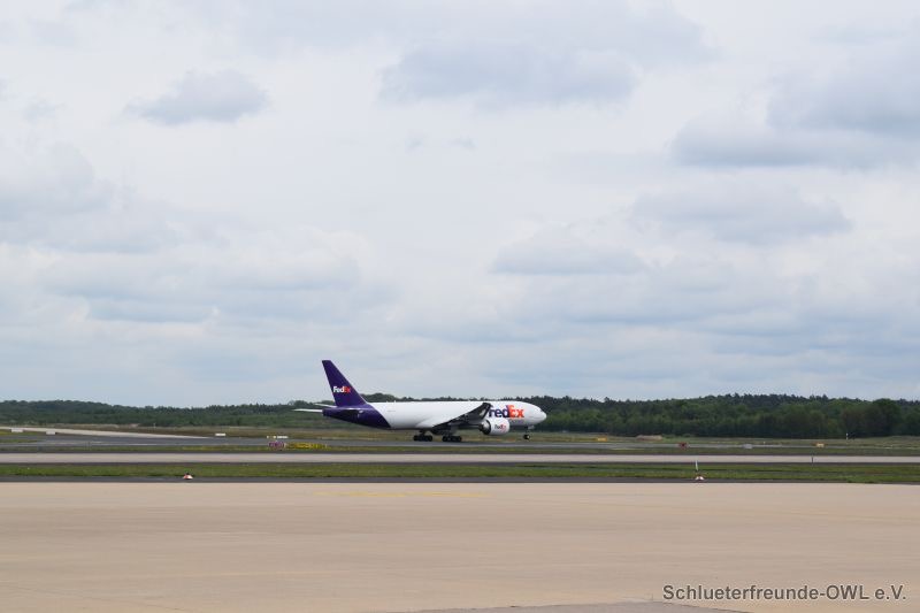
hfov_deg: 24.6
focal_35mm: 82
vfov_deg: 16.5
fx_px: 2108
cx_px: 460
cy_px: 306
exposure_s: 1/400
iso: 200
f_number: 10
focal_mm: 55
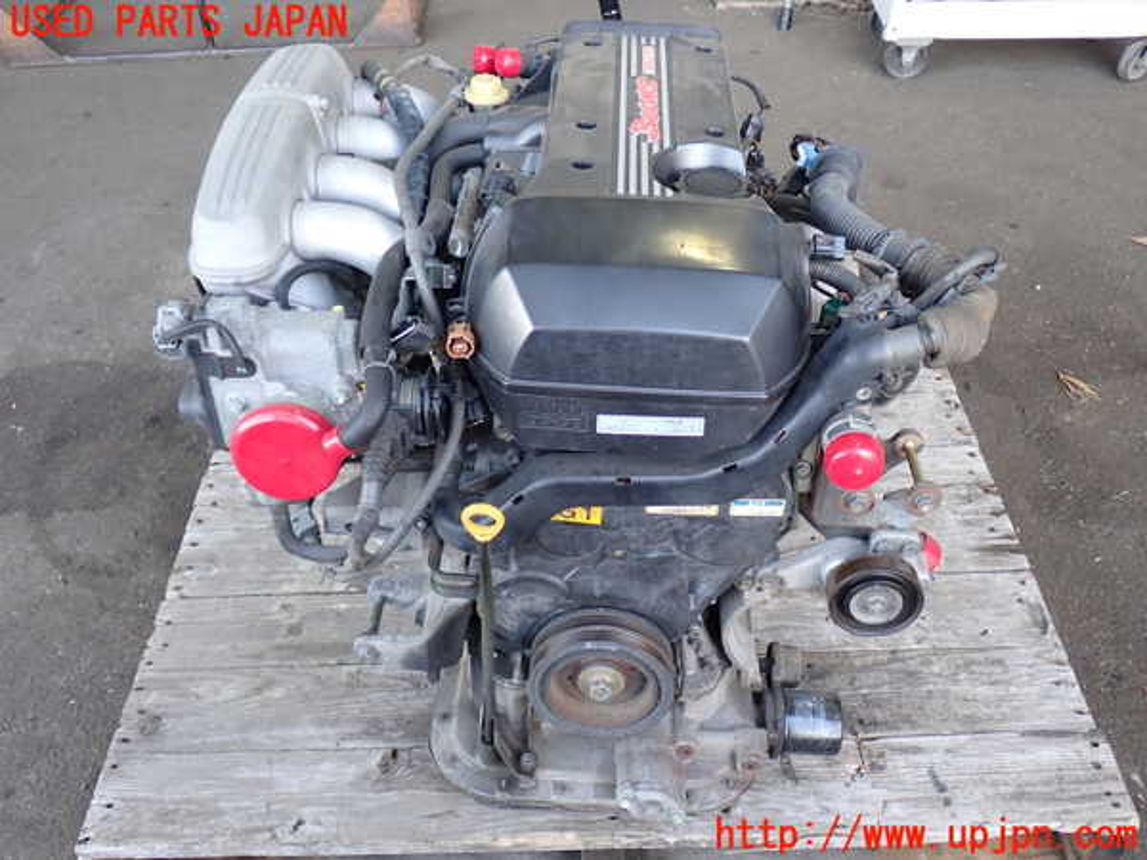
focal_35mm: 36
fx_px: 1193
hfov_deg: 51.4
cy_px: 430
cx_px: 574
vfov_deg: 39.7
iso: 200
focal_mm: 6.37
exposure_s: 1/80
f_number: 2.5
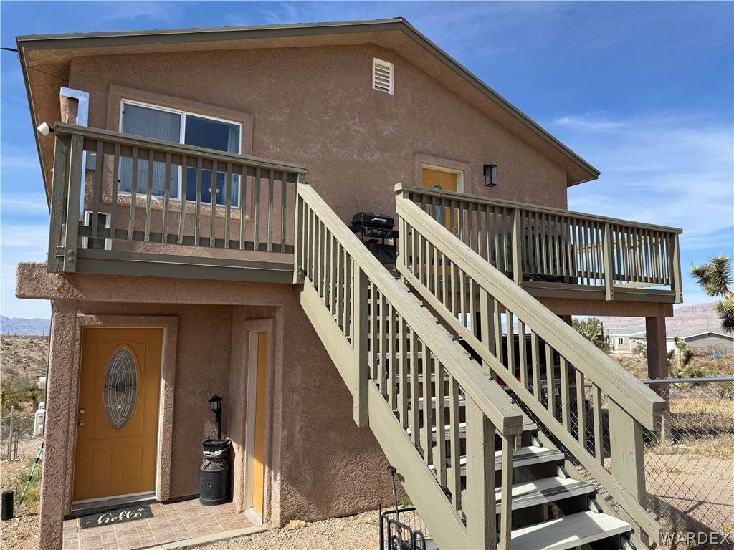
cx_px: 367
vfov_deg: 56.8
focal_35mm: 24
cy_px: 275
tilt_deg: +6.1
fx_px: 509
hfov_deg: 71.6
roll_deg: -0.5
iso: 80
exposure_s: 1/3759
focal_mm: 6.76
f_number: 1.78
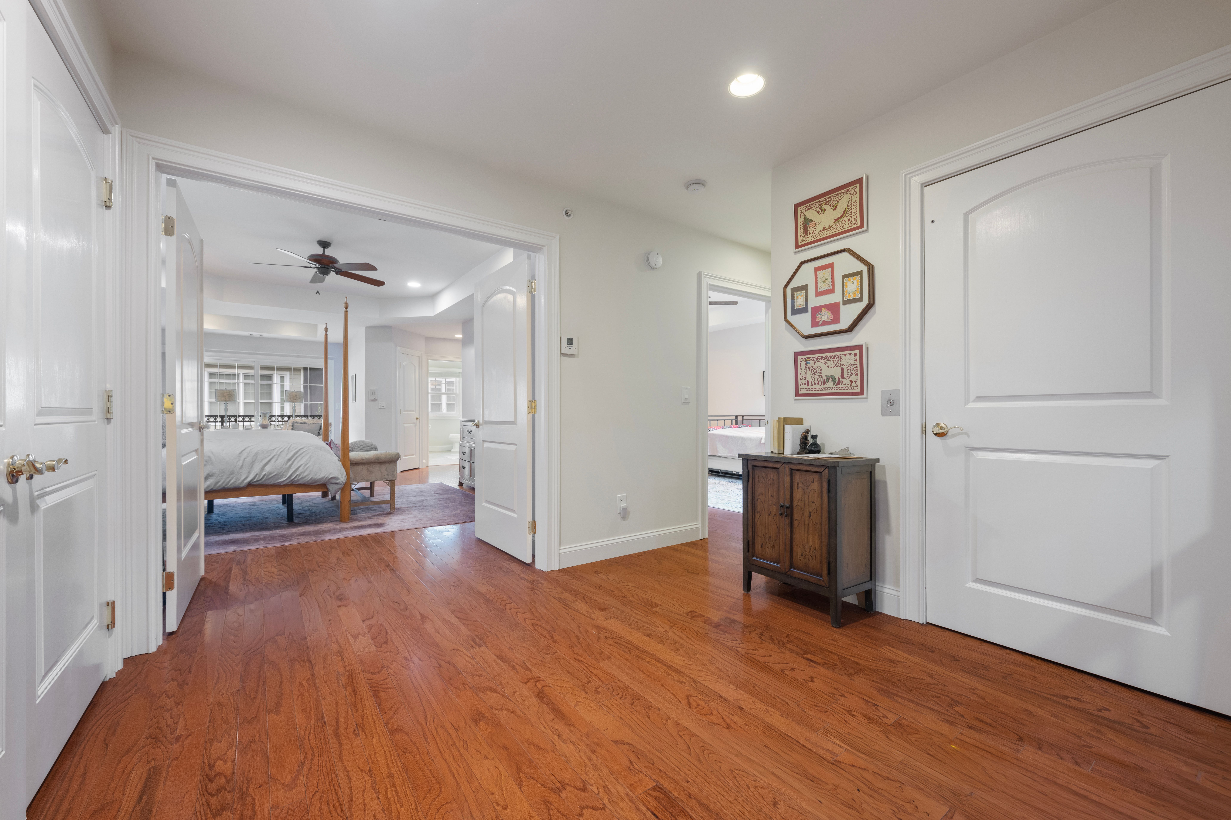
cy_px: 410
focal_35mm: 14
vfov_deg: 81.2
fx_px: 479
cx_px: 616
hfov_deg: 104.3
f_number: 9
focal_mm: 14
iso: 320
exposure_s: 1.6
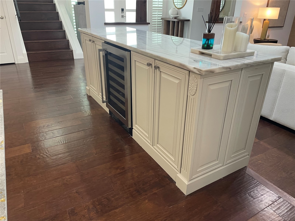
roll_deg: -1.1
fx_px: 222
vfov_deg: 53.1
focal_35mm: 26
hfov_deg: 67.3
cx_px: 148
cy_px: 110
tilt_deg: -24.4
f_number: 1.6
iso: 200
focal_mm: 4.2
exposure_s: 1/60
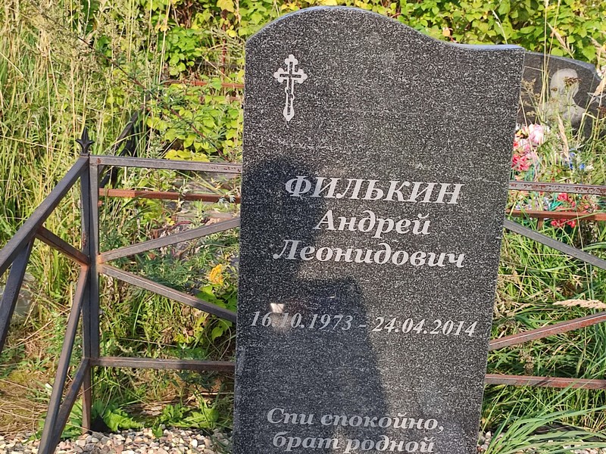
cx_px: 303
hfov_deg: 69.4
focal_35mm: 25
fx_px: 438
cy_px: 227
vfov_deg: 54.9
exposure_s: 1/218
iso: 50
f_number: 1.9
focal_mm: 6.04
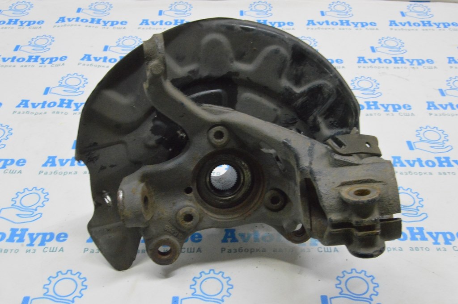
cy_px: 152
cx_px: 229
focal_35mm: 42
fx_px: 534
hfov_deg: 46.4
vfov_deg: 31.8
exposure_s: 1/20
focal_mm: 28
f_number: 20
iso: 6400
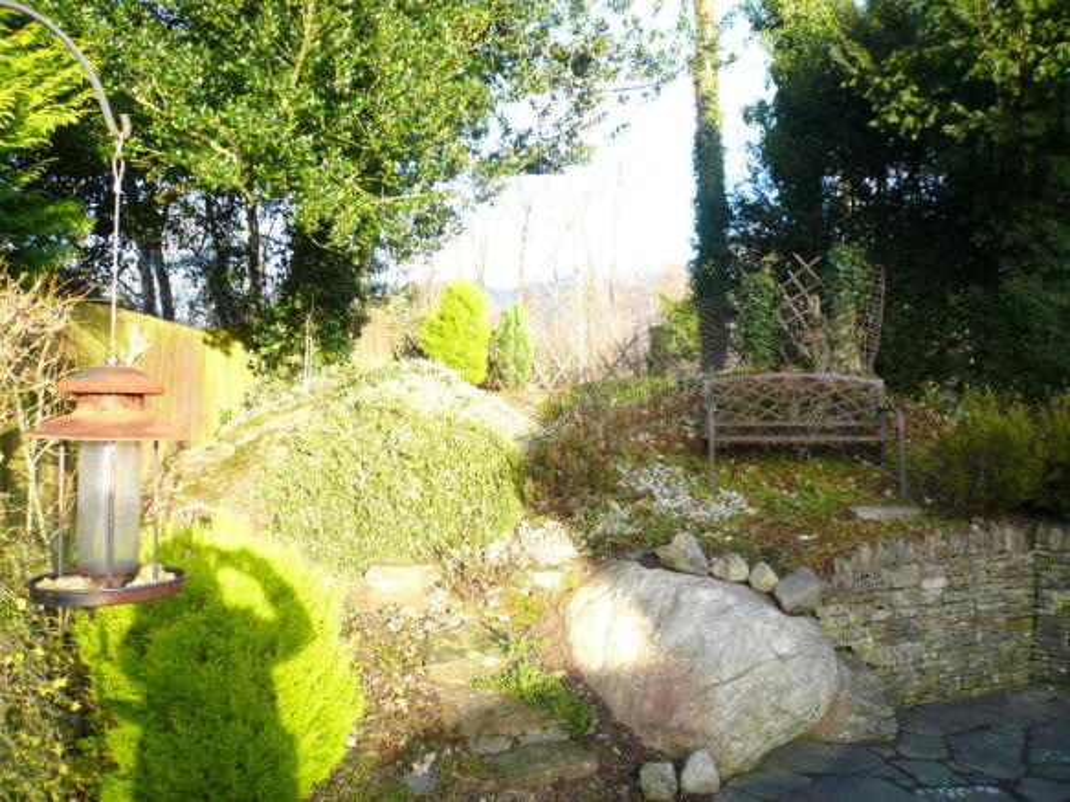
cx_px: 535
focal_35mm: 28
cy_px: 401
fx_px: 865
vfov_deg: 49.7
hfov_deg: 63.5
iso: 100
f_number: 2.8
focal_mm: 4.6
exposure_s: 1/100
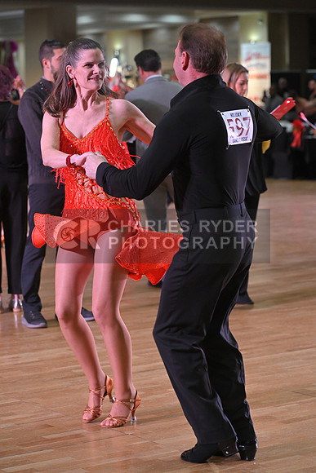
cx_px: 158
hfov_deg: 13.0
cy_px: 236
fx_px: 1382
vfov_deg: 19.5
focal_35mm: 105
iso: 2000
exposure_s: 1/320
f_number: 5
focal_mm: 105
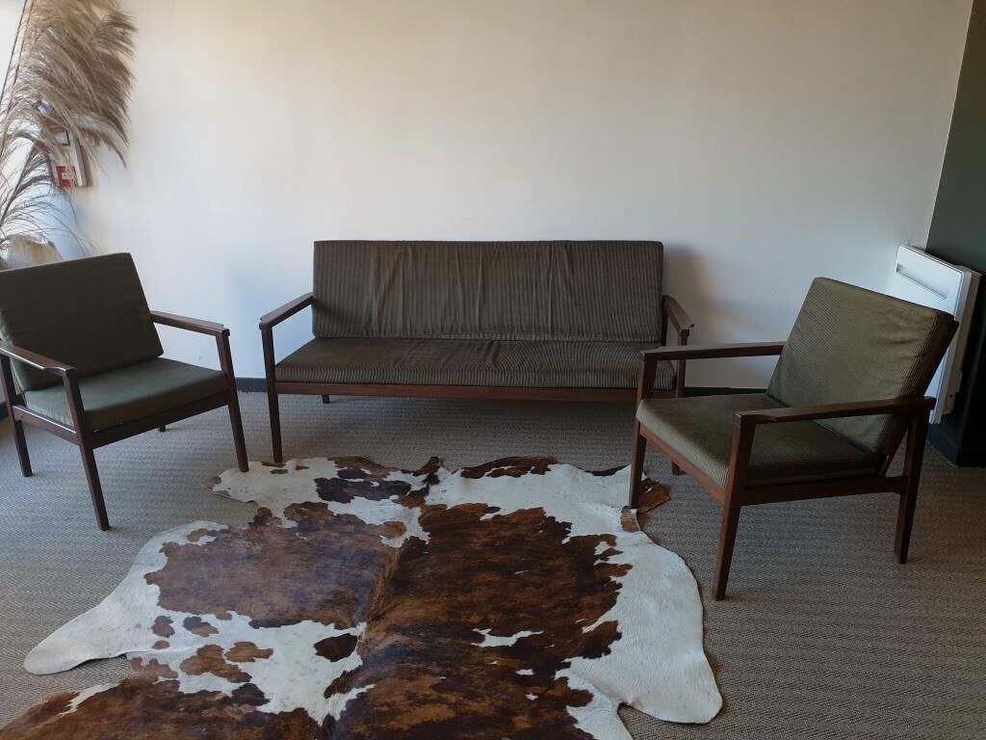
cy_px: 370
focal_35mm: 26
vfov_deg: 53.1
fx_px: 741
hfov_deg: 67.3
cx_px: 493
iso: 160
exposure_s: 1/50
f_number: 2.4
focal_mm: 4.3
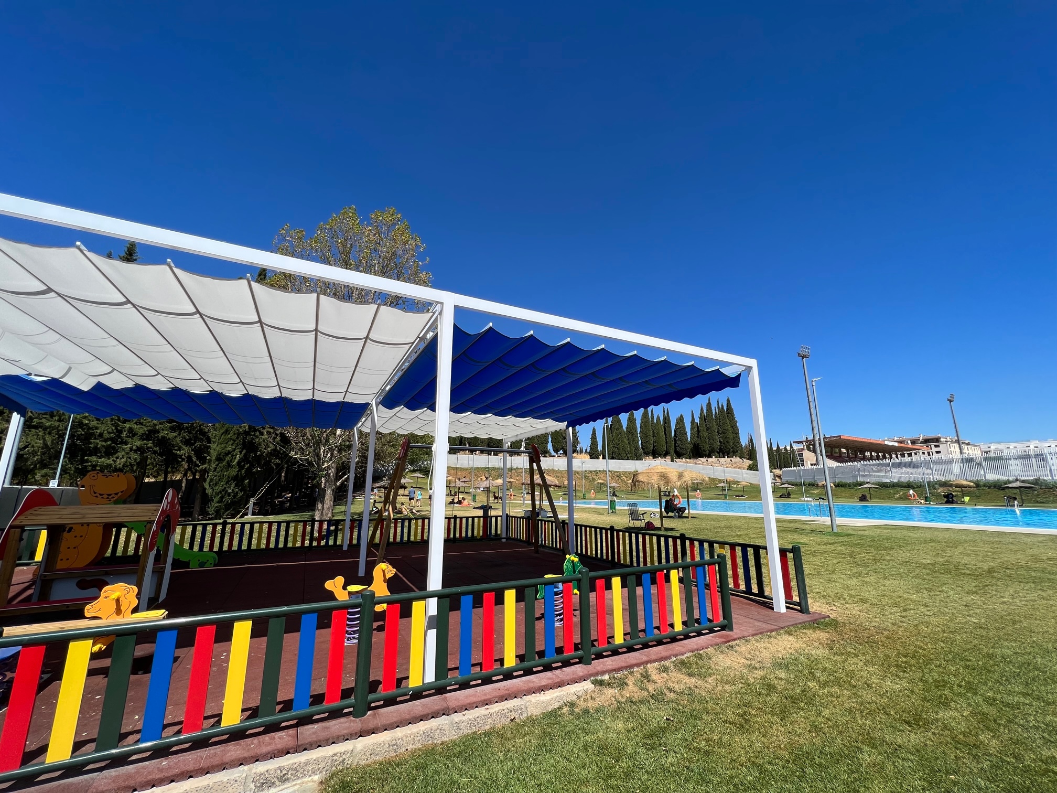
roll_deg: -0.5
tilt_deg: +13.4
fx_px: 397
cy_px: 396
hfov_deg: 106.2
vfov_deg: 89.9
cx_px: 528
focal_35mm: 13
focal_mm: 1.57
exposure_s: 1/1783
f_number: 1.8
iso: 32
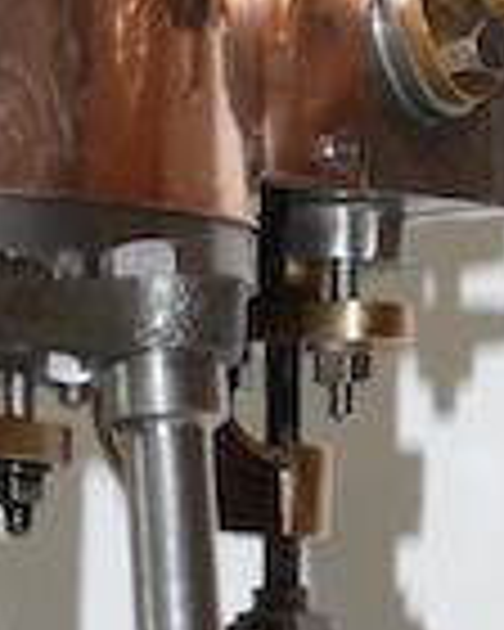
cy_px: 297
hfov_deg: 3.6
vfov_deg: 4.5
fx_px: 8006
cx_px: 18
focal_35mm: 429
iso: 800
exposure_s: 1/60
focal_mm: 105
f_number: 13
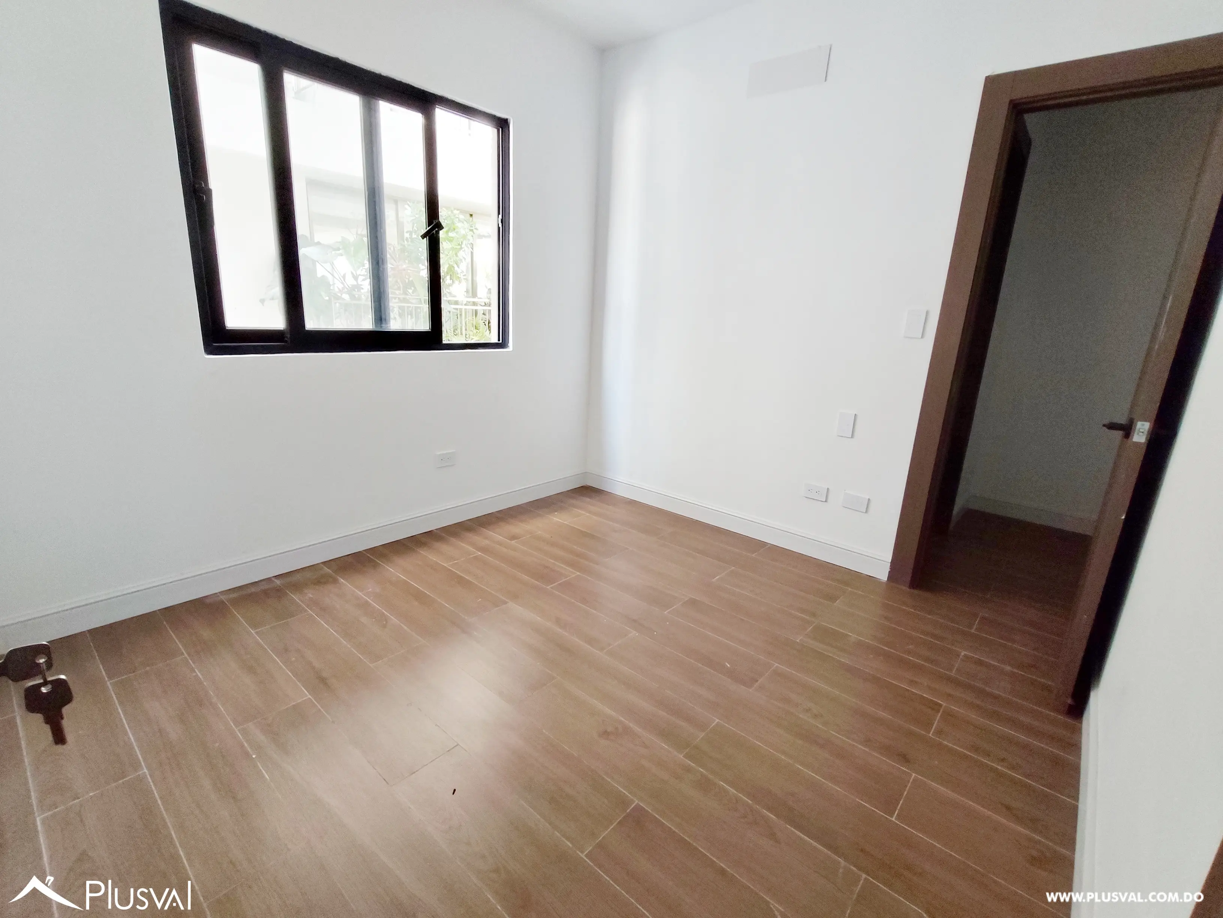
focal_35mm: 16
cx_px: 612
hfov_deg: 94.5
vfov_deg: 78.1
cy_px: 459
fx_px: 565
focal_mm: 1.67
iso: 72
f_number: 2.2
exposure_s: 1/33.3
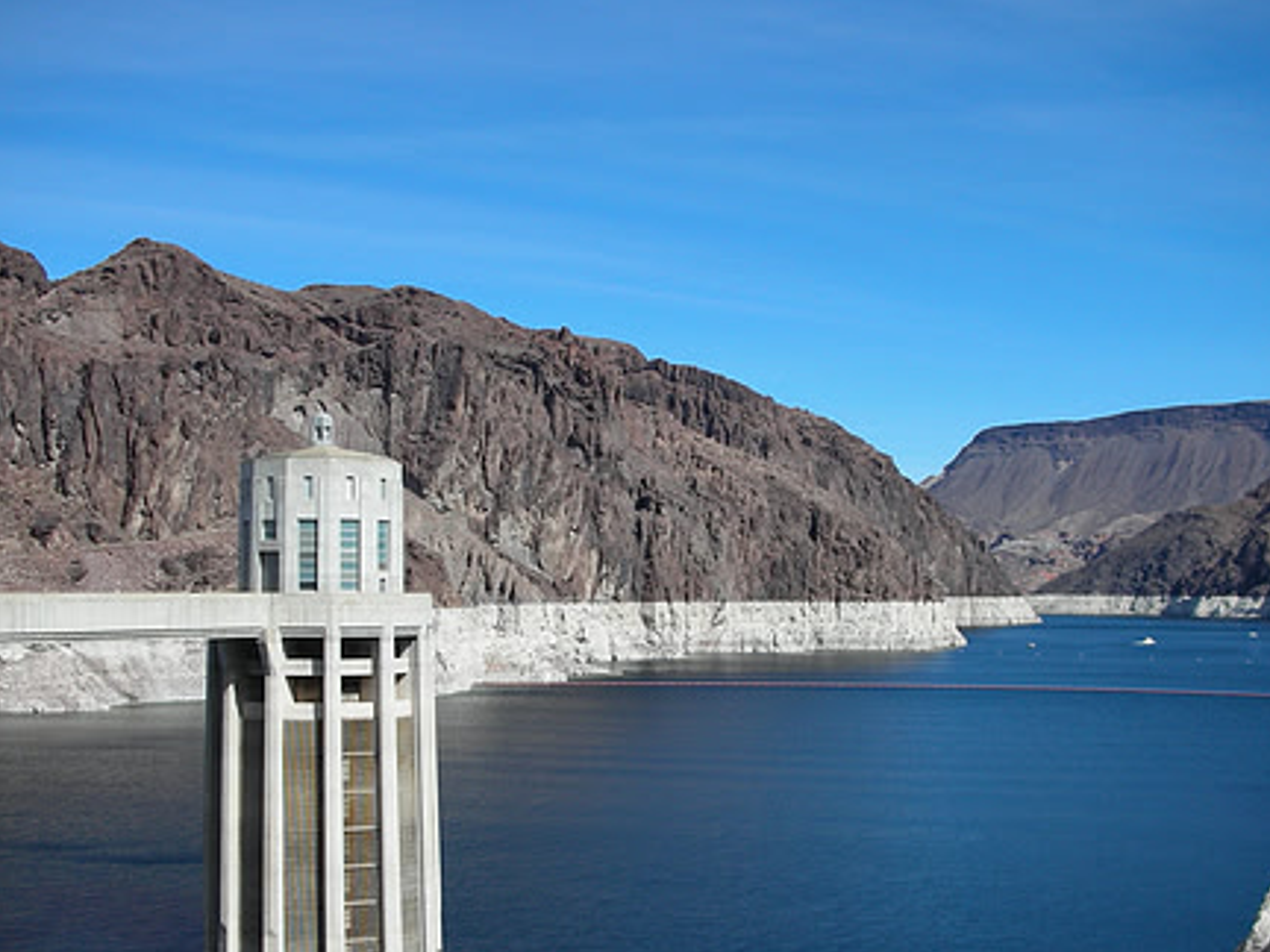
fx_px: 1724
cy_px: 586
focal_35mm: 47
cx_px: 609
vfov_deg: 30.8
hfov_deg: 40.4
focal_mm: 5.8
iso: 50
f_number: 8.5
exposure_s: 1/95.6
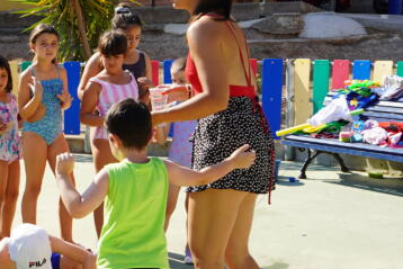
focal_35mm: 83
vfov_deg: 16.5
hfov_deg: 22.9
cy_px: 163
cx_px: -53
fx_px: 929
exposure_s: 1/125
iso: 100
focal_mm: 29
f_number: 8
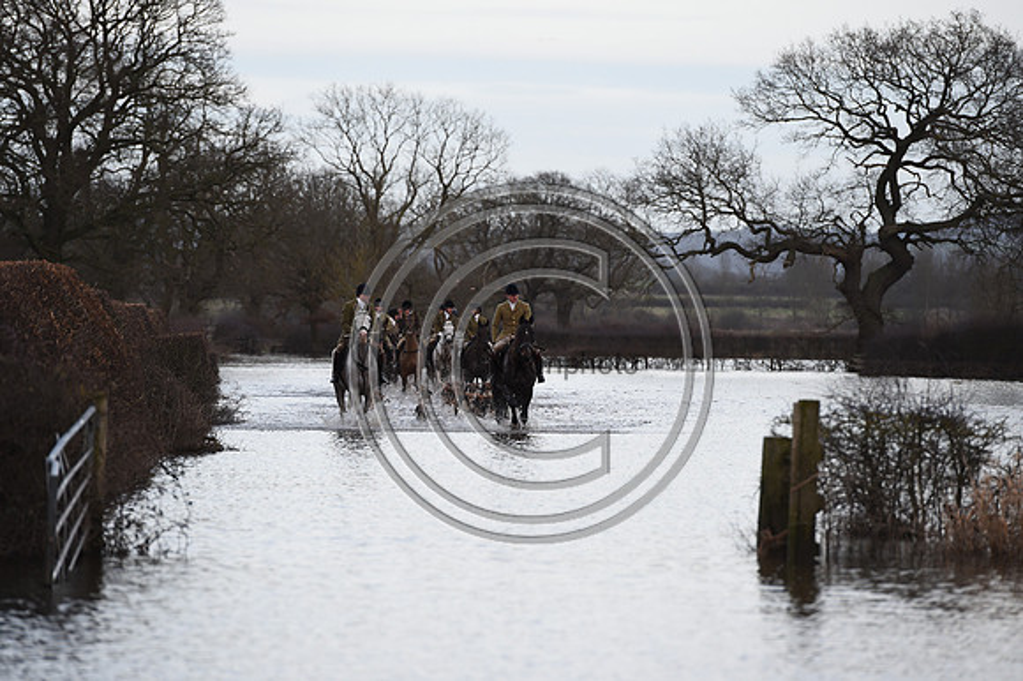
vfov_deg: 6.9
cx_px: 512
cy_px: 340
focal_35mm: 200
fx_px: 5680
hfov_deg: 10.3
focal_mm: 200
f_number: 4.5
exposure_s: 1/1000
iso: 1000
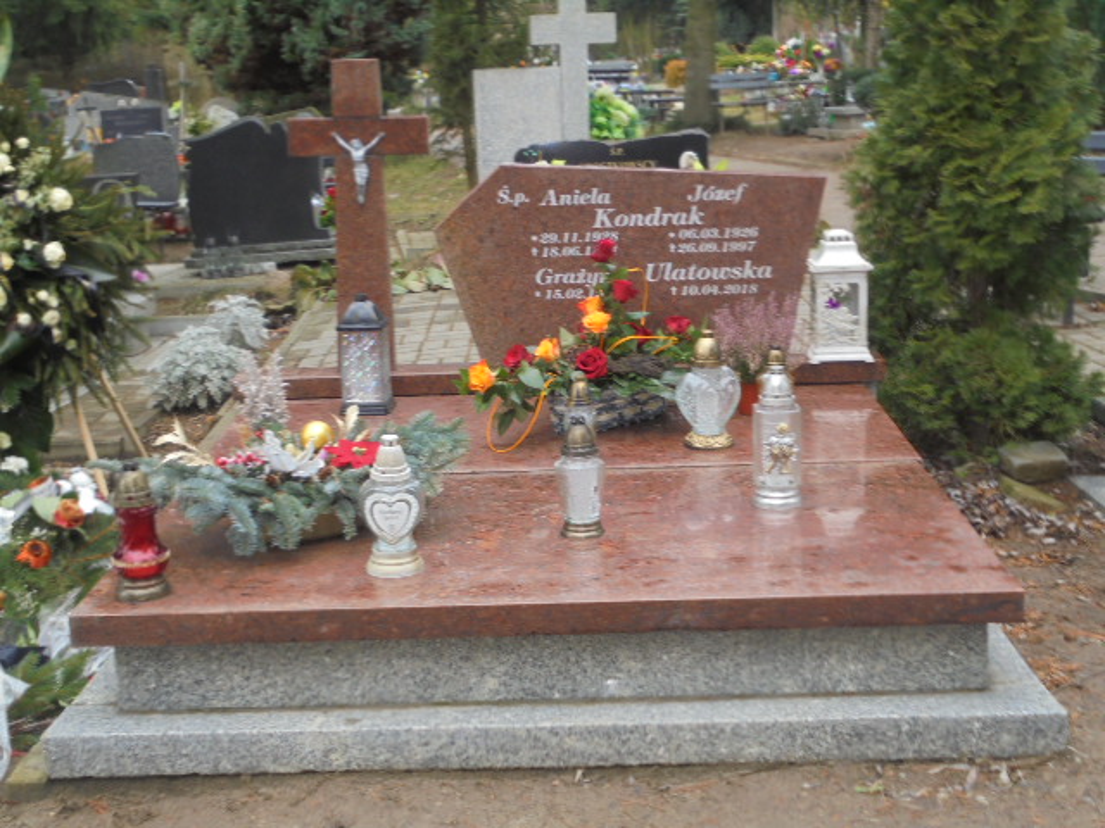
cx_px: 552
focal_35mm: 49
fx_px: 1564
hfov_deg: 38.9
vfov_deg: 29.7
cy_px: 414
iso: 100
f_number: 4.8
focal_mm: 8.9
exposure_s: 1/30
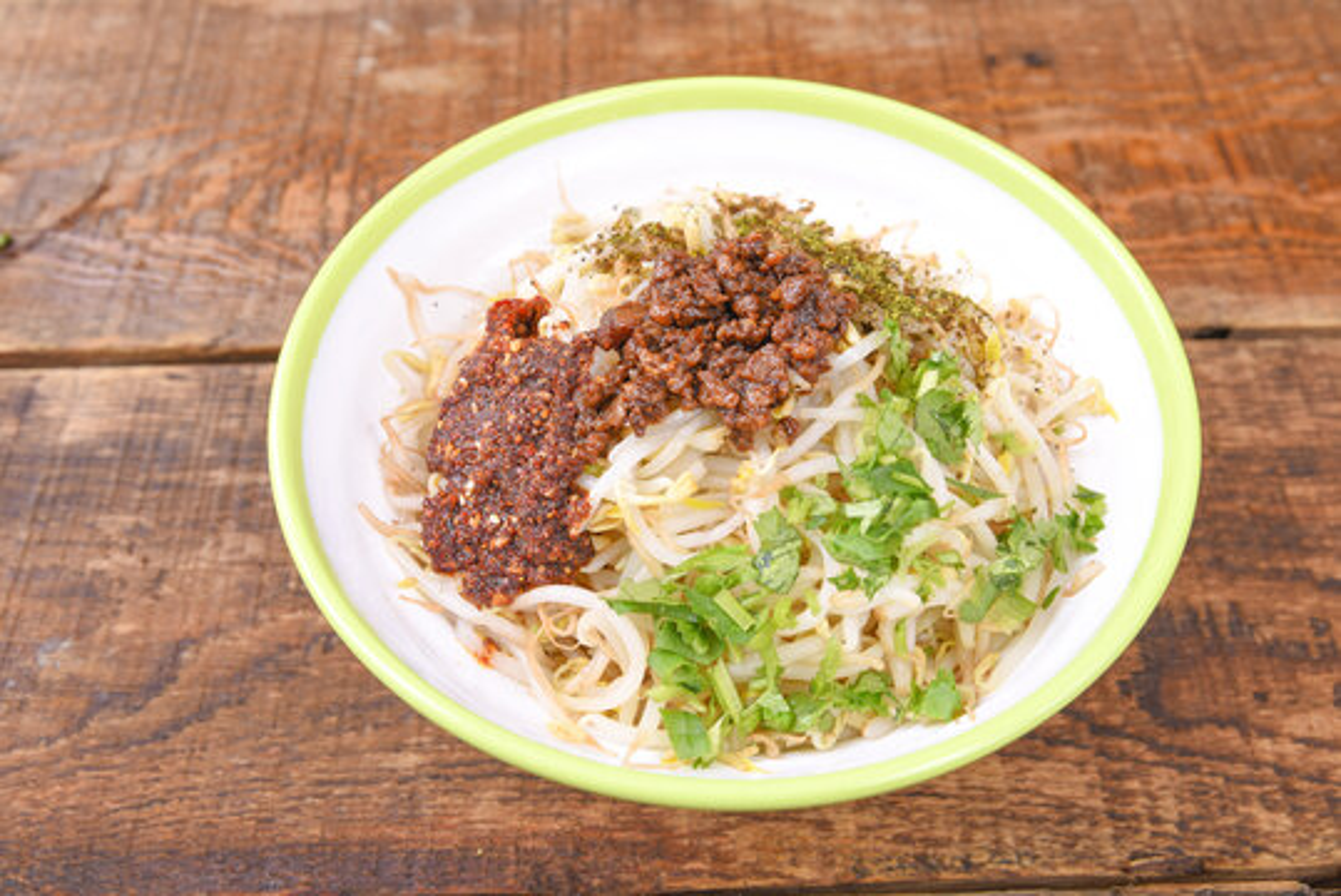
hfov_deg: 48.4
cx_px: 670
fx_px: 1491
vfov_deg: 33.4
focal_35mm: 40
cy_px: 448
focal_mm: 40
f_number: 7.1
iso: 64
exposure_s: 1/125
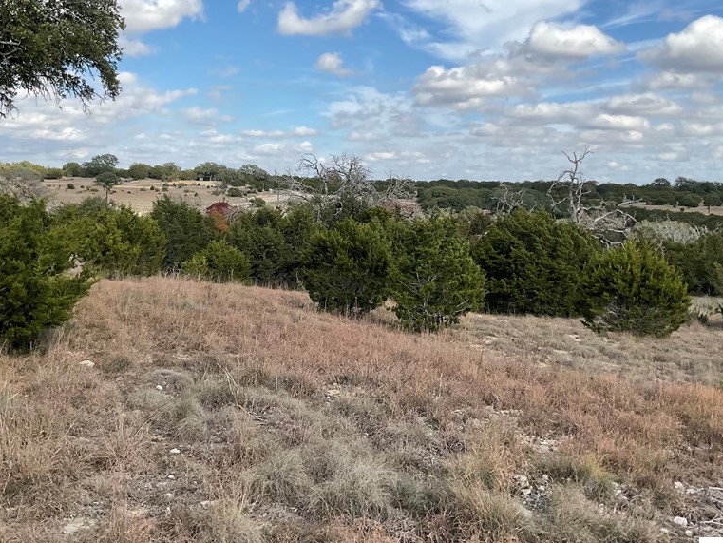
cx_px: 355
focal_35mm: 39
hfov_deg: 47.9
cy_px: 221
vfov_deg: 36.7
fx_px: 815
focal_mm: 3
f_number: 1.8
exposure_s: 1/2141
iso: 16
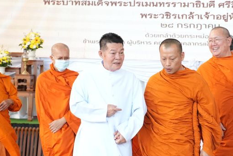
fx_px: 1327
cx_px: 152
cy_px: 115
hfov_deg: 10.0
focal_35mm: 205
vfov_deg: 6.7
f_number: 5.6
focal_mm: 70
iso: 1250
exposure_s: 1/125
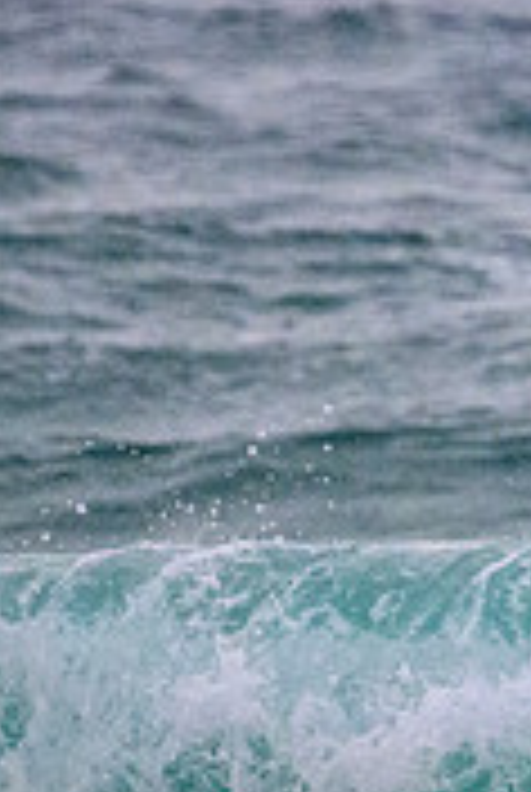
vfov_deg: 0.9
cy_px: 558
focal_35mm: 2336
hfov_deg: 0.6
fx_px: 51478
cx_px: 970
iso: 6400
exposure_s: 1/2000
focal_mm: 600
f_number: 11
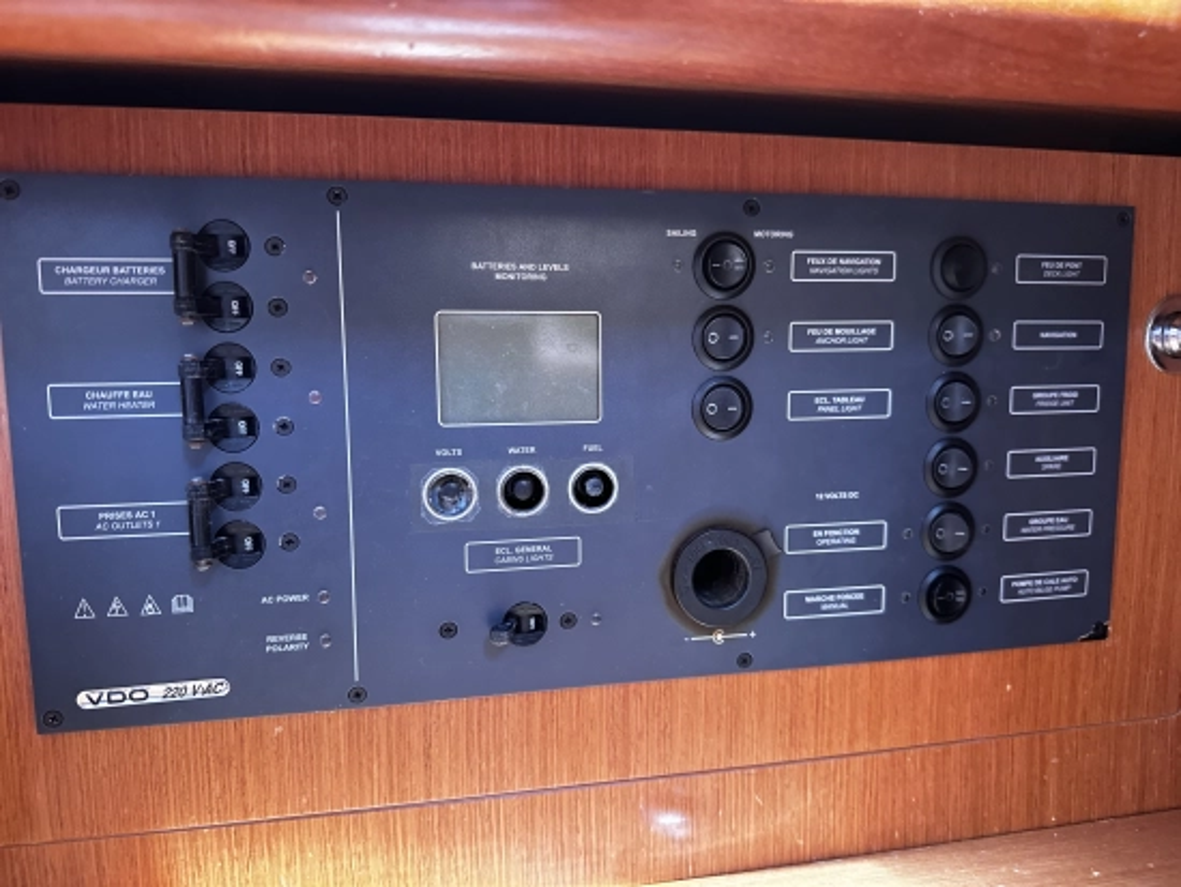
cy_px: 444
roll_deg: -1.8
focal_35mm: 24
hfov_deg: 71.6
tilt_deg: -6.3
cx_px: 590
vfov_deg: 56.9
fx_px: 819
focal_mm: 6.86
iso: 500
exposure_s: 1/60
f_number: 1.78
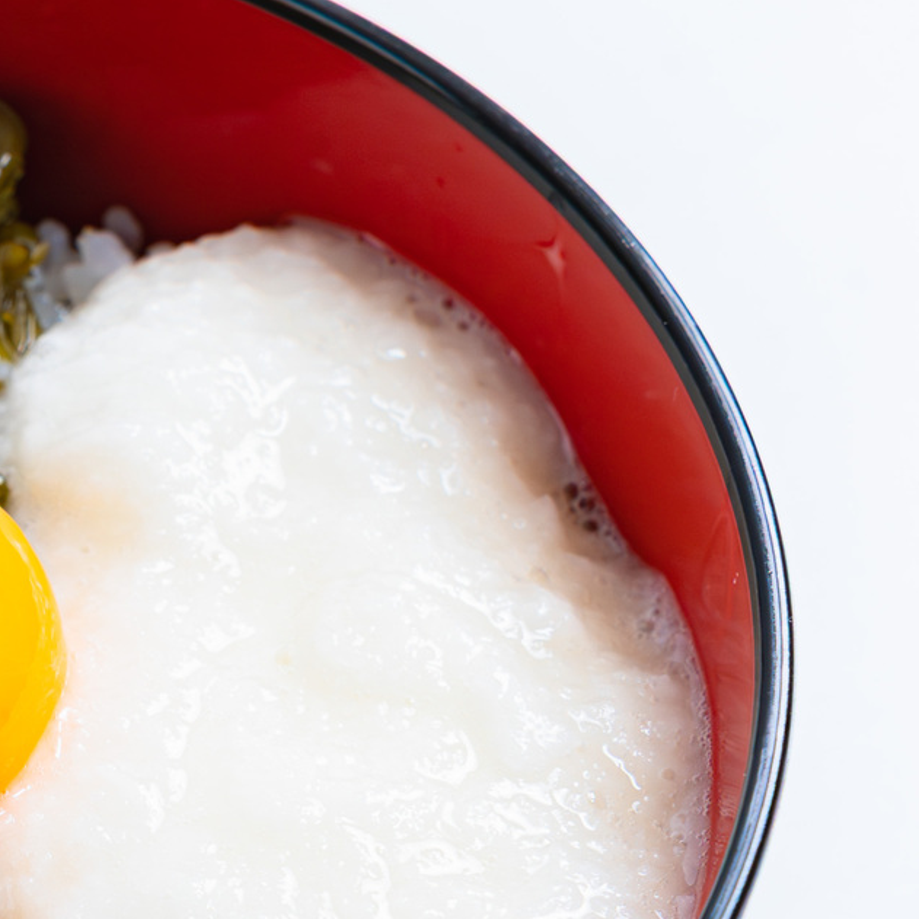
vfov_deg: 8.6
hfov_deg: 8.6
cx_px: -213
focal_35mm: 202
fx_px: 6067
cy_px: 736
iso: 400
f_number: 10
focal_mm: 75
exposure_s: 1/40
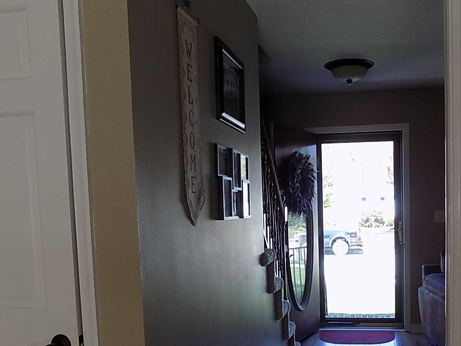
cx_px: 287
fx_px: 506
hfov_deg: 48.5
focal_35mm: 38
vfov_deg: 36.8
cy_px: 261
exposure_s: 1/60
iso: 80
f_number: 3.1
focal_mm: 4
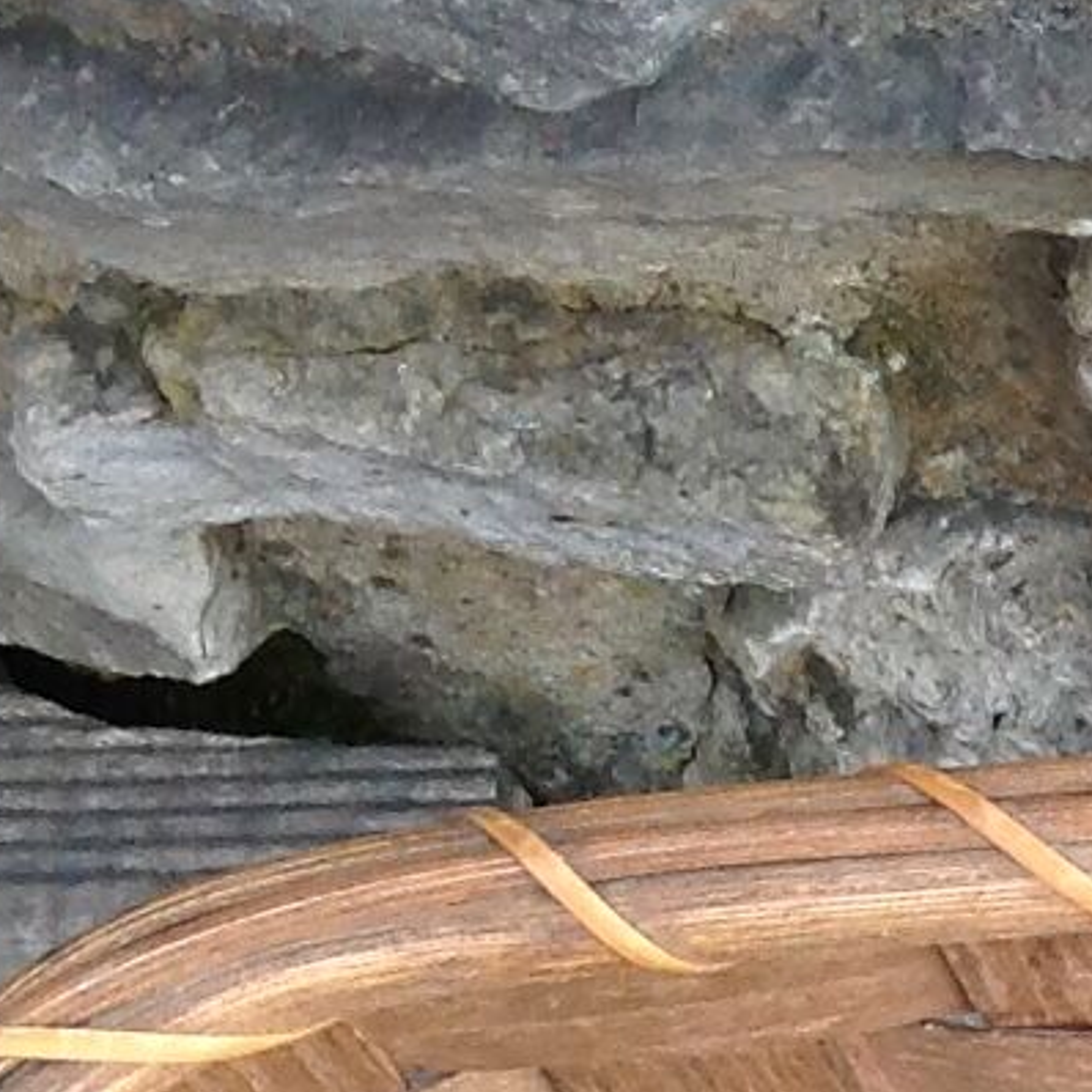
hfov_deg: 7.7
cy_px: 2014
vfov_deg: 8.4
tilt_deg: -77.1
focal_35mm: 201
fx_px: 7174
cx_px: 3076
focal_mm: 4.28
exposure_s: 1/169
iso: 50
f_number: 2.4
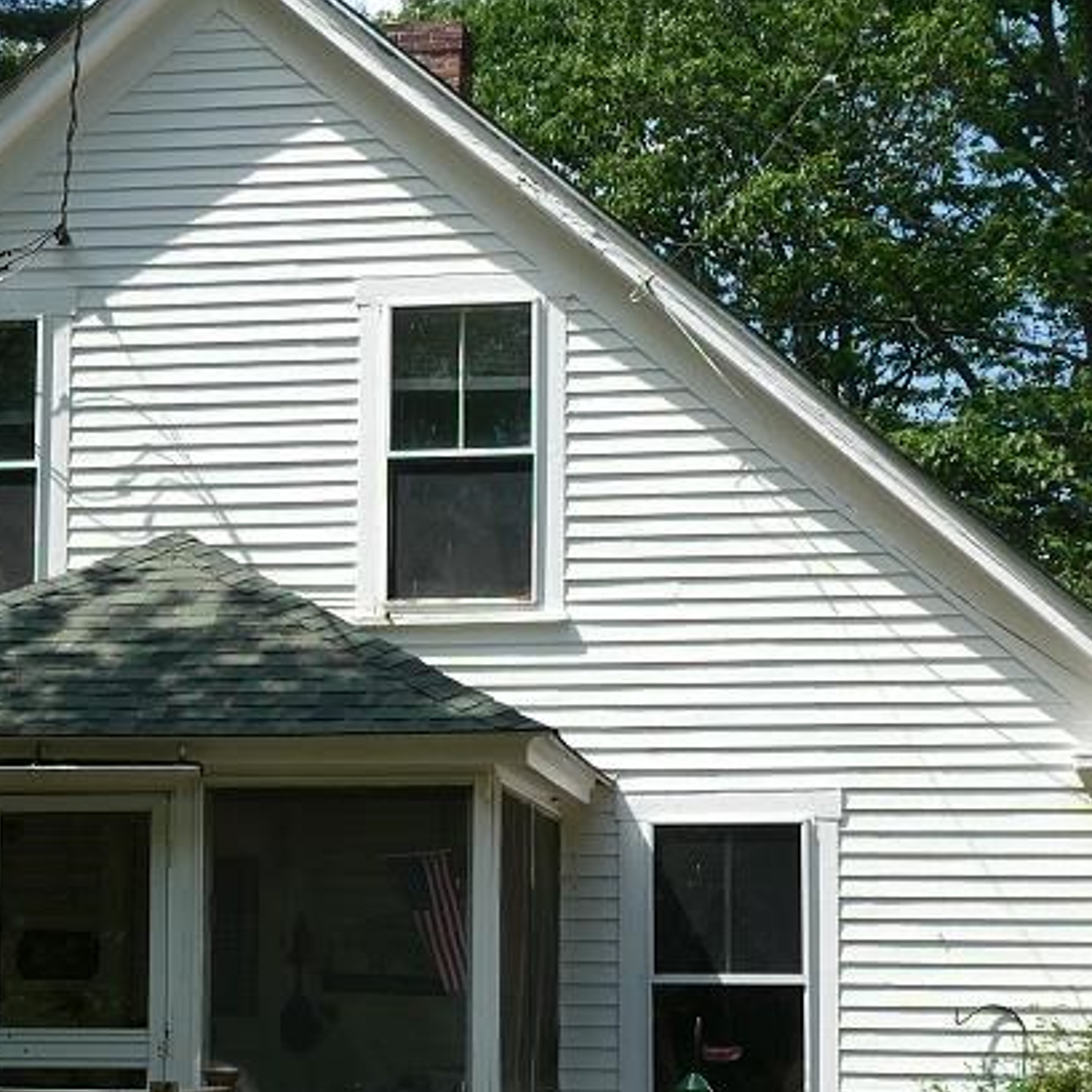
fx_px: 2962
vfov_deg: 20.8
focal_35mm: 83
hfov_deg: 20.7
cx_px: 238
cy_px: 782
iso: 80
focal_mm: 7.2
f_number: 3.8
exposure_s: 1/500
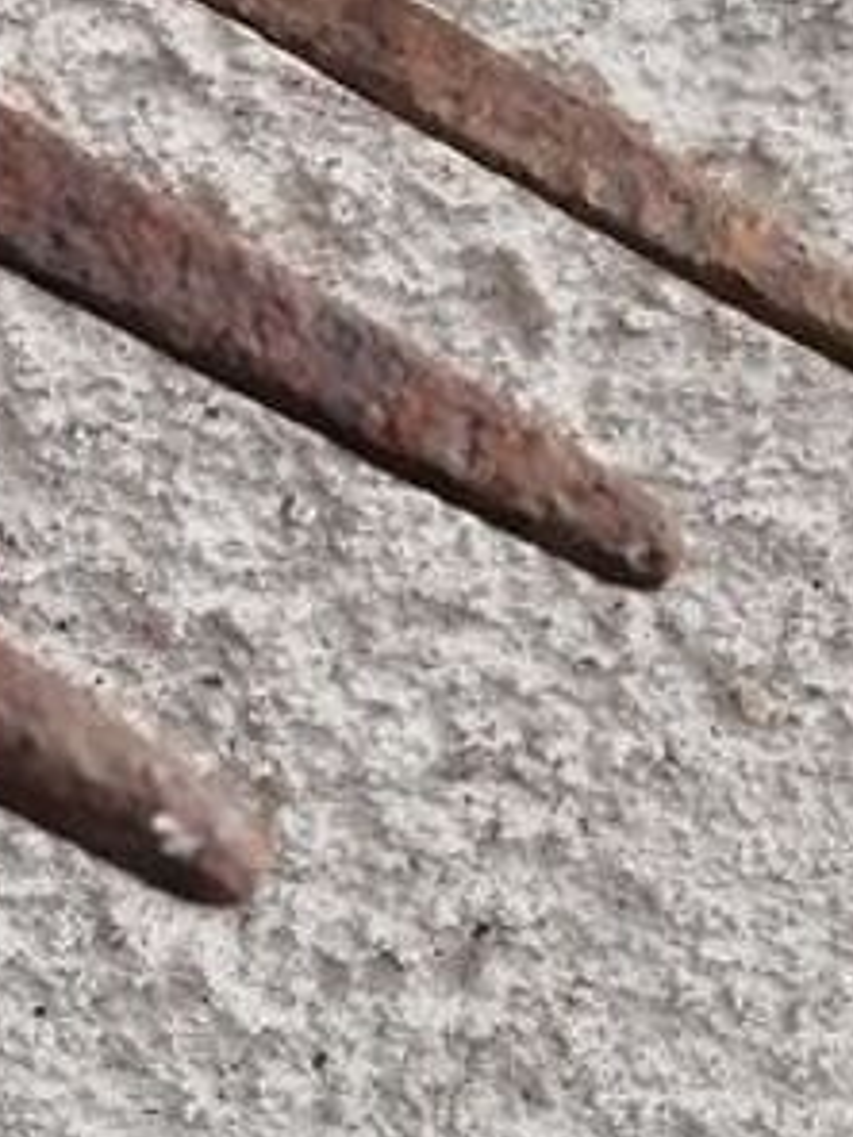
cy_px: 582
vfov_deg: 16.8
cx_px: -780
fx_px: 3844
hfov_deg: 11.5
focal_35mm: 117
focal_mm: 3.21
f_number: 2.2
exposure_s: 1/493
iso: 50
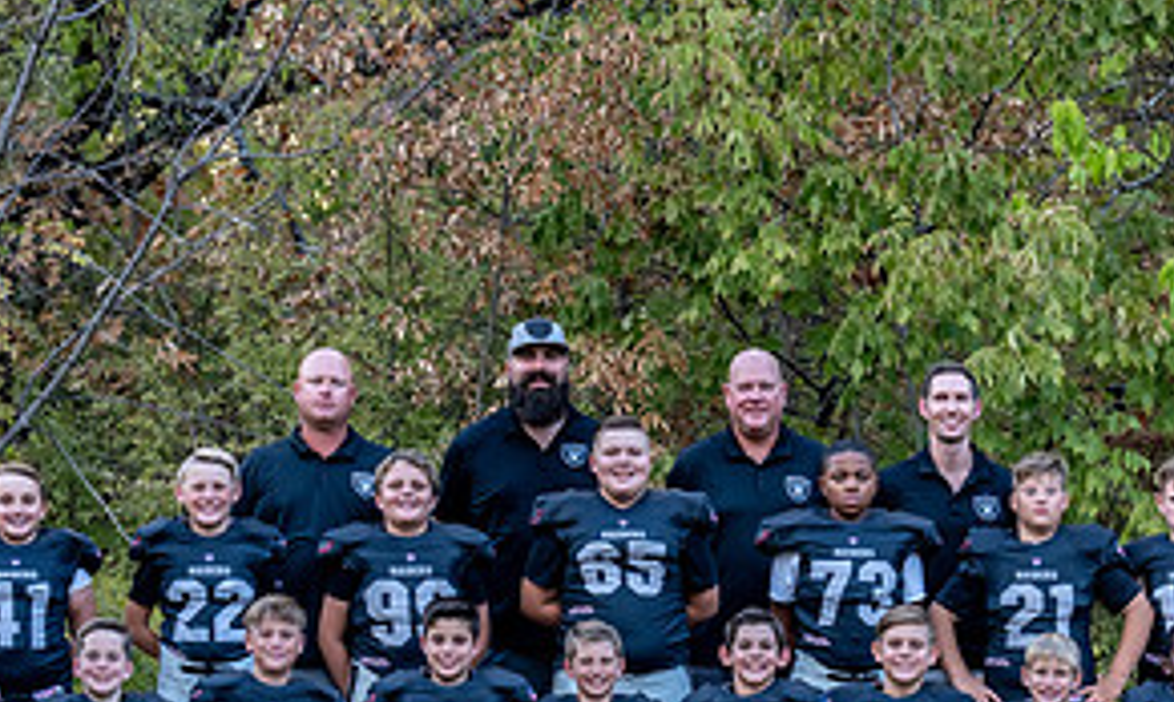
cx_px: 674
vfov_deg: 8.8
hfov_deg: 14.7
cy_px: 679
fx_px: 4552
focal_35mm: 144
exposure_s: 1/320
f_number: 4.5
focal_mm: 70
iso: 1000
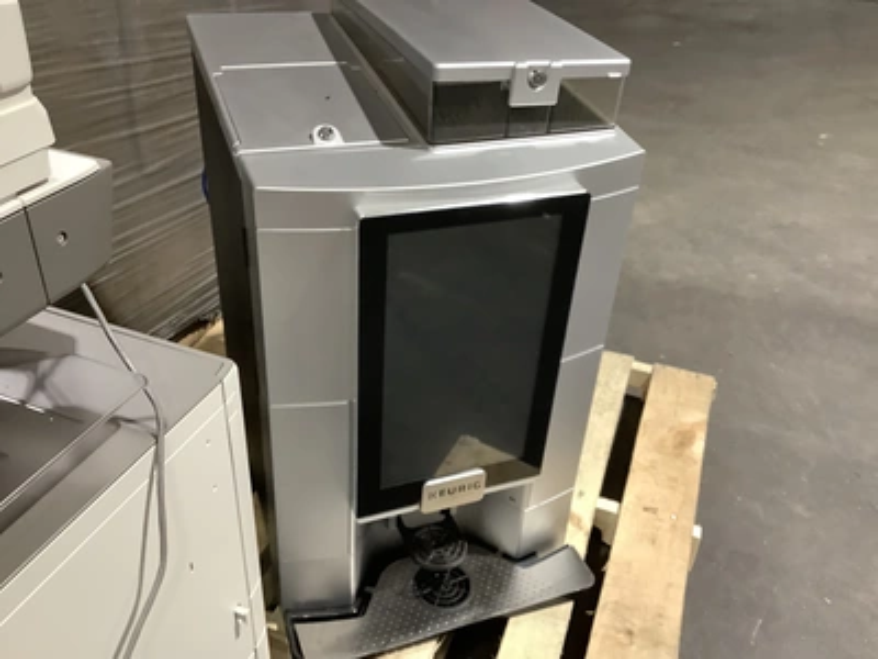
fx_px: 786
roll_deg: -1.4
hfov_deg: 58.4
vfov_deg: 45.4
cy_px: 330
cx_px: 439
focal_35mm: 31
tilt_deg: -31.4
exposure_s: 1/40
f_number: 2.4
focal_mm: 3.3
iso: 250
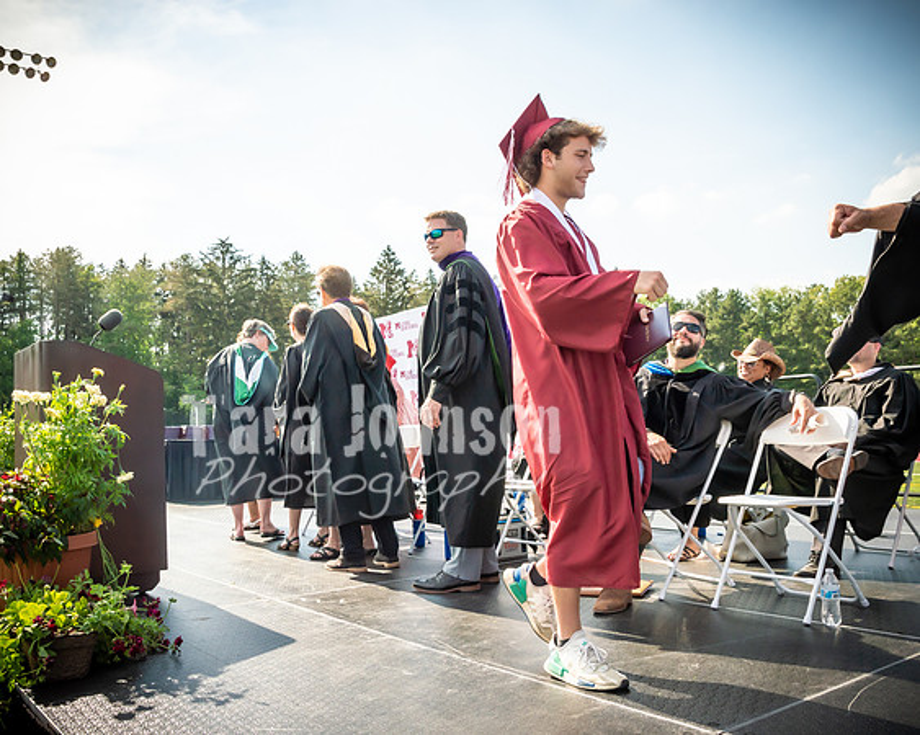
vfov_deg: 45.6
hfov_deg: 55.5
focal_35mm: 32
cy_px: 368
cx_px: 460
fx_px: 875
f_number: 7.1
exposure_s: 1/800
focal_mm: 19
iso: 200
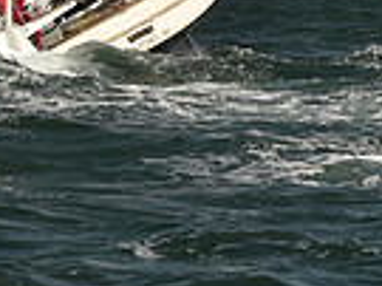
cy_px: -510
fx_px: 3186
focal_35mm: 289
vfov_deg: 4.9
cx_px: -78
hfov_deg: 6.8
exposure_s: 1/1000
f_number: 6.3
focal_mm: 70
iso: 320
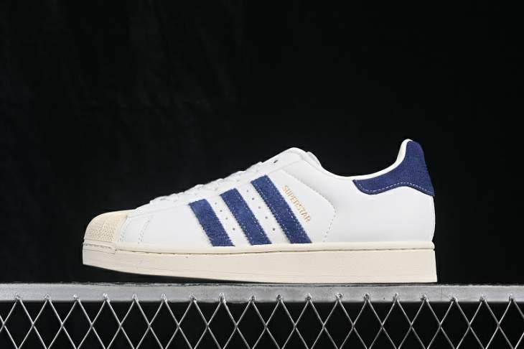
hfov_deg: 27.0
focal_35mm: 75
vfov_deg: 18.2
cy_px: 174
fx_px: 1091
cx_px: 262
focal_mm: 50
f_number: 8
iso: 160
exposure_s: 1/80
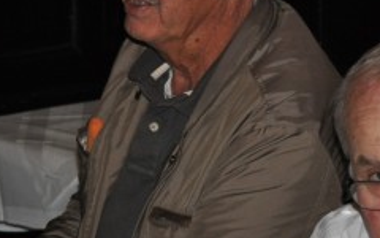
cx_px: 54
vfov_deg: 5.9
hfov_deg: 9.3
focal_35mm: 224
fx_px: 2320
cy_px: 118
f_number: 4.5
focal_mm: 44
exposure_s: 1/60
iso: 800
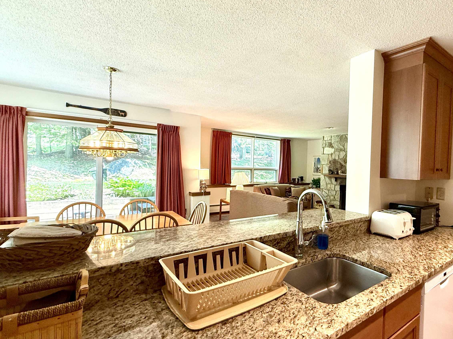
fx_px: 249
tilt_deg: -0.3
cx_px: 279
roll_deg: -2.0
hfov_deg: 83.3
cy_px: 170
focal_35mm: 19
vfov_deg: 68.7
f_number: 2.2
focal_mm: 2.22
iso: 320
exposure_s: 1/120
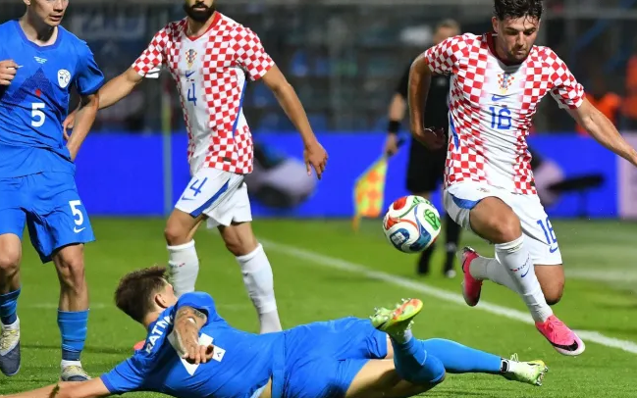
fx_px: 6842
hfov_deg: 5.3
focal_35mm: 394
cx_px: 311
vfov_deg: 3.3
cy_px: 178
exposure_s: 1/1600
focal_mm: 330
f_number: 4
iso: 6400
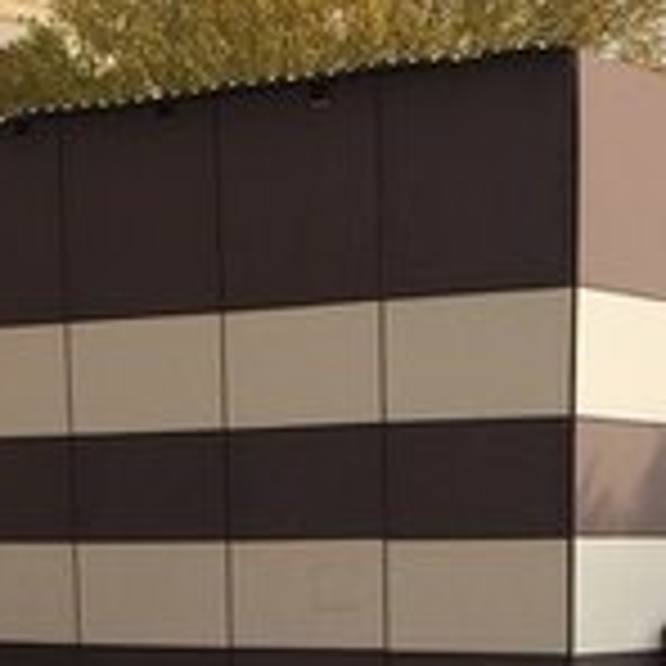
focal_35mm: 114
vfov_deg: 14.4
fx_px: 2481
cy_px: 970
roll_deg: +0.1
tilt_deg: -9.7
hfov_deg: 15.2
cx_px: 495
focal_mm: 4.15
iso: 32
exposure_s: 1/989
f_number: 2.2
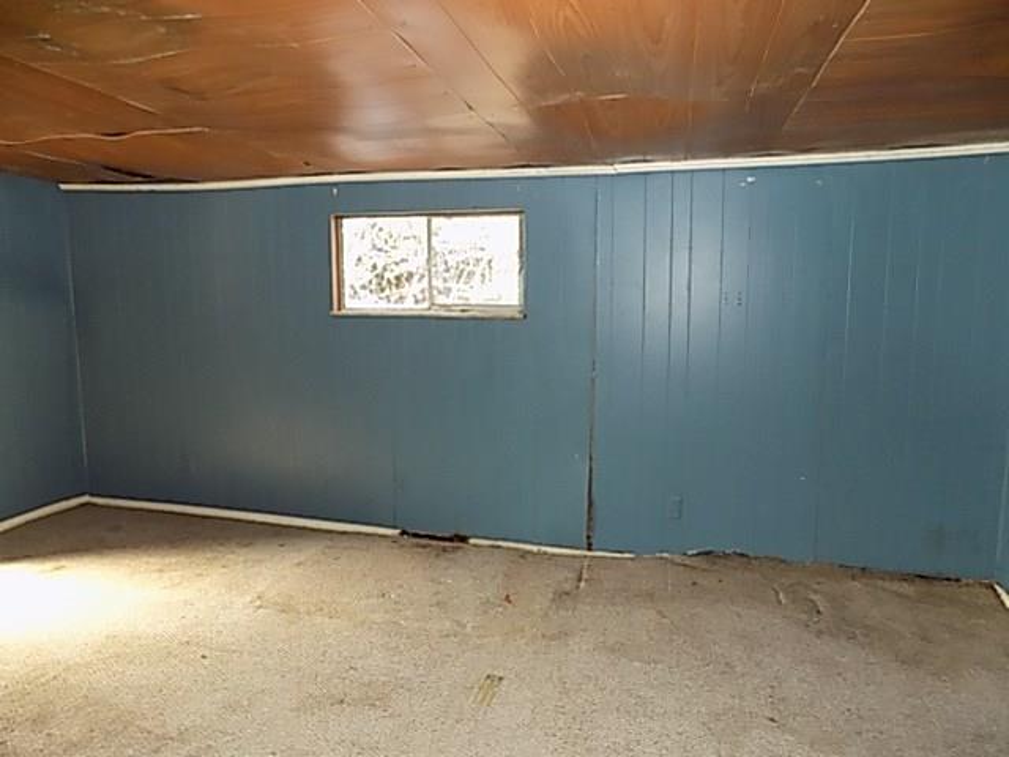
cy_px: 378
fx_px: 670
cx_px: 504
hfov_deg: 73.9
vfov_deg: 58.9
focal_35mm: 23
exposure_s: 1/30
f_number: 3.1
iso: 320
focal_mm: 4
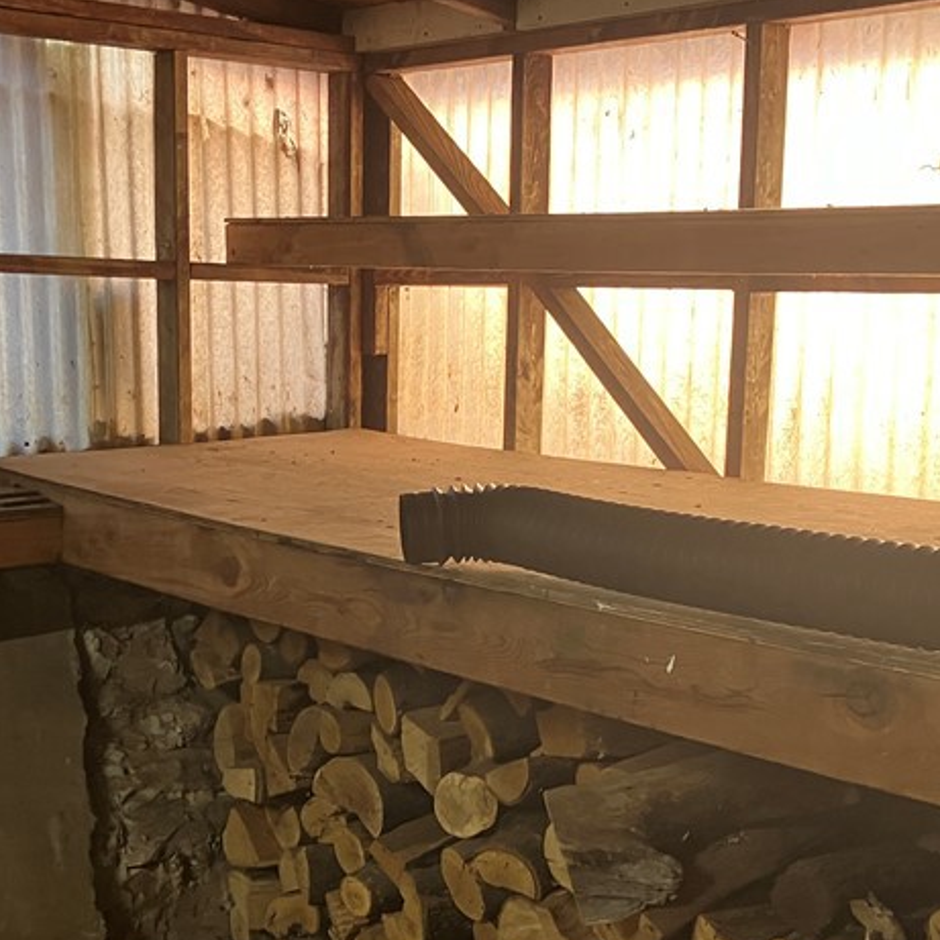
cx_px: 324
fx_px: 1690
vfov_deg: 30.8
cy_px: 638
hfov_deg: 30.9
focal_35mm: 55
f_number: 1.8
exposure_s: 1/60
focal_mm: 3.99
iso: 125
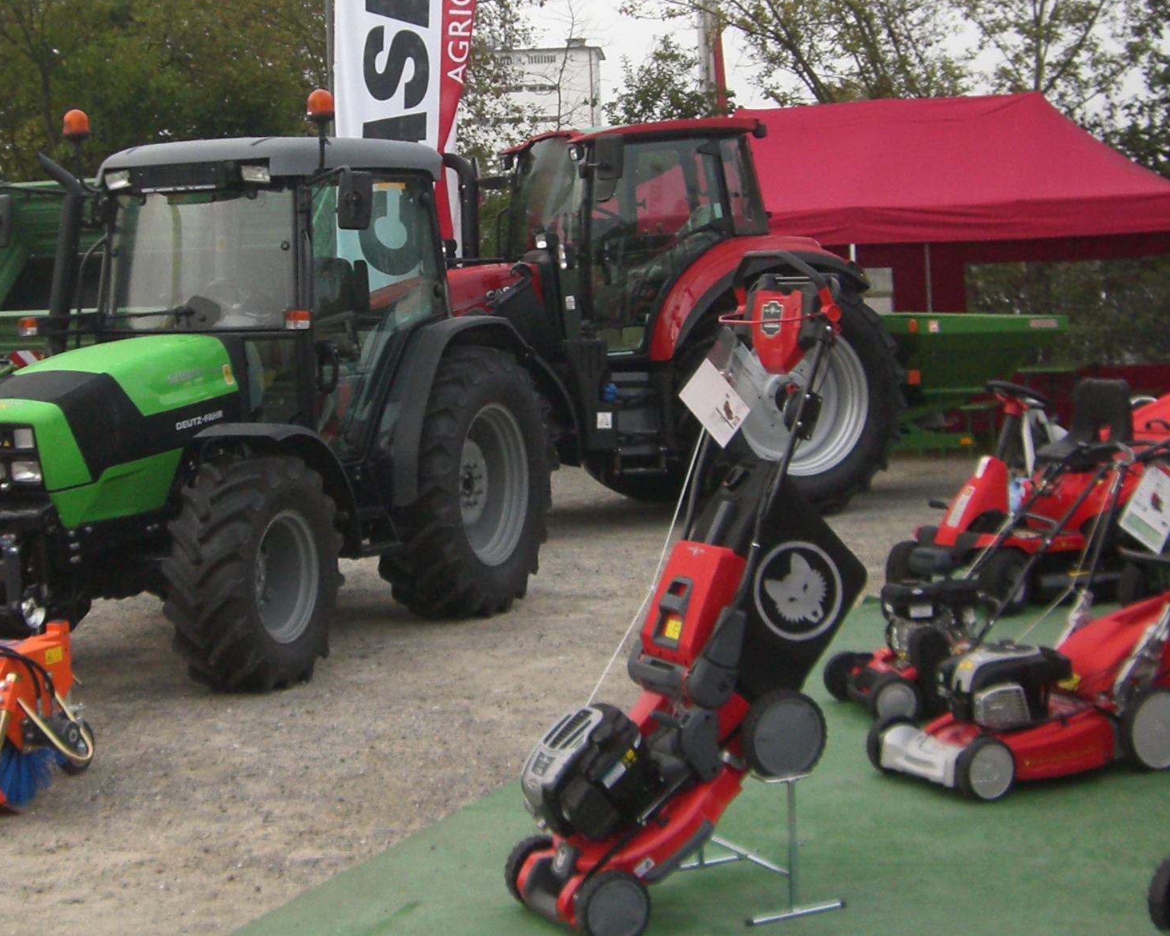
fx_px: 2251
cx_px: 495
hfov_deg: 29.1
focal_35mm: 65
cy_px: 318
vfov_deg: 23.4
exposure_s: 1/100
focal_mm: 6.2
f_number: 2.7
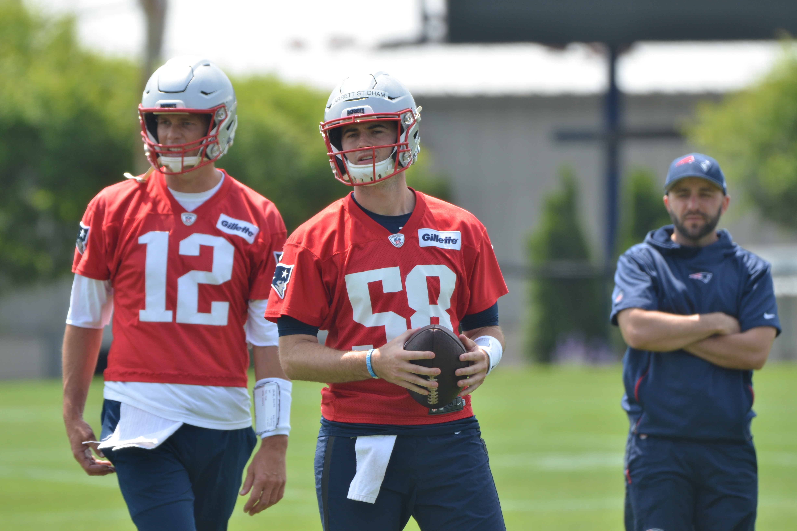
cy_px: 266
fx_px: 10692
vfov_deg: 2.8
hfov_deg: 4.3
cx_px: 401
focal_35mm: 483
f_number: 5.6
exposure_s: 1/500
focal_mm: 320
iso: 200
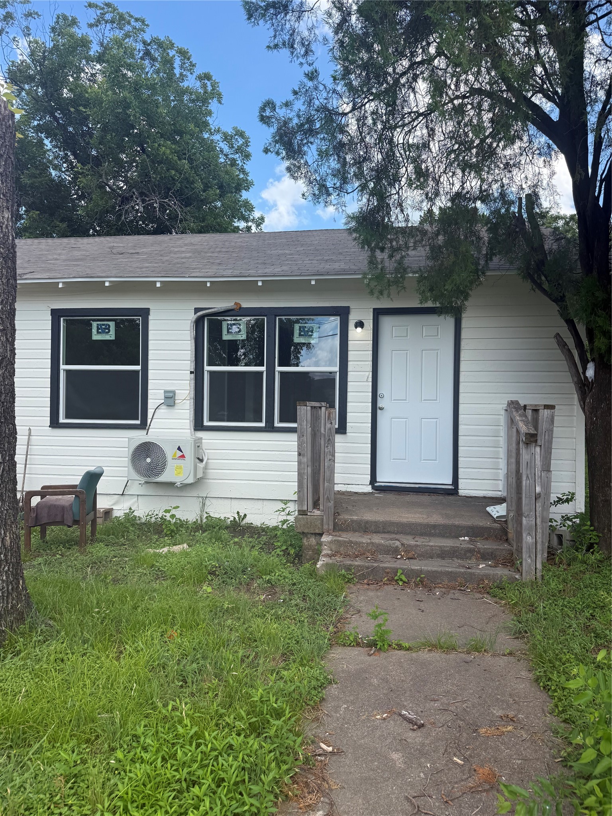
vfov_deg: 71.6
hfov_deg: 56.8
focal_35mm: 24
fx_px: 566
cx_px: 306
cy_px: 408
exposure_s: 1/1770
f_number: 1.78
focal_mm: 6.76
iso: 80
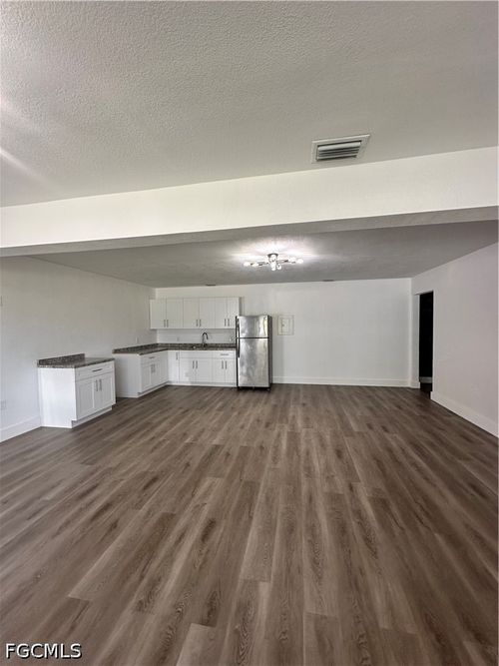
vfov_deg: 102.1
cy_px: 333
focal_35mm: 14
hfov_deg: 85.7
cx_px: 250
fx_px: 269
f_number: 2.2
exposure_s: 1/120
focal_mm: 2.22
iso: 100
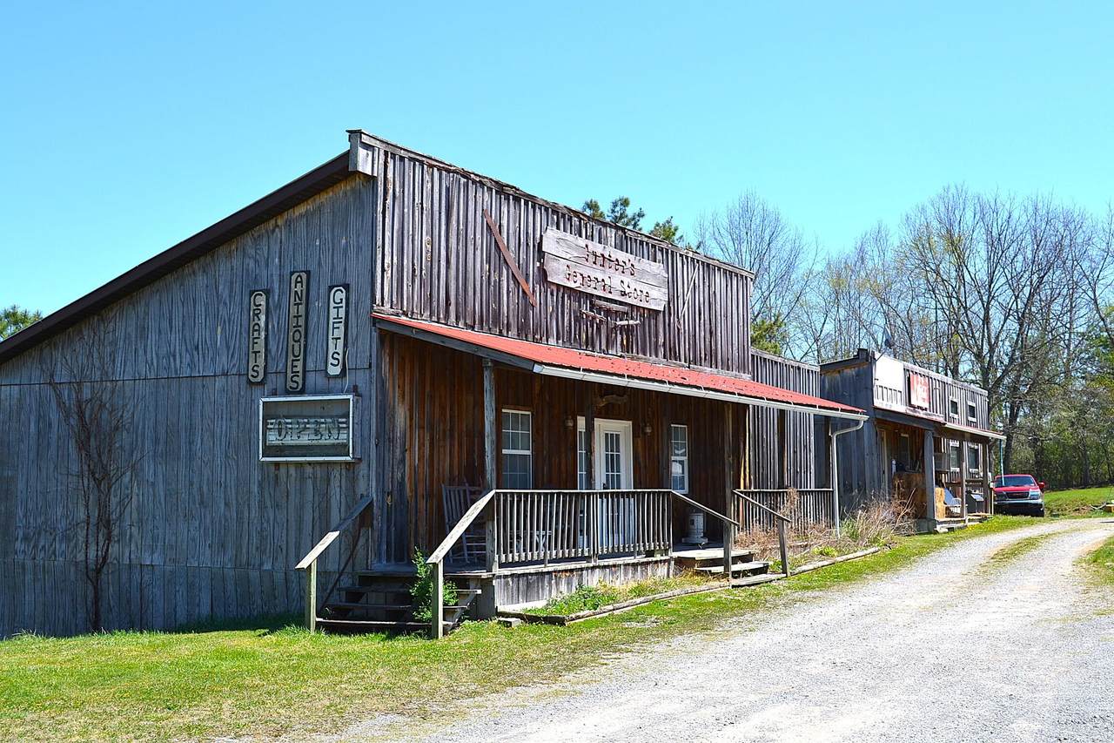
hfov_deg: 43.6
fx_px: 1392
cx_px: 557
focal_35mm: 45
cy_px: 372
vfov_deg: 29.9
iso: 100
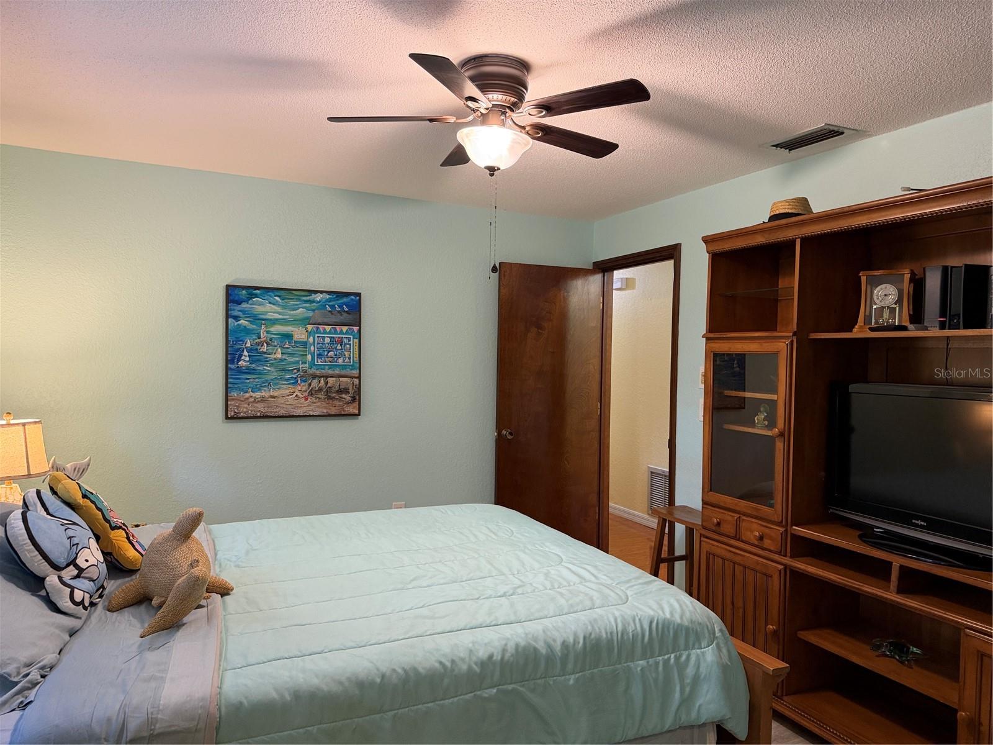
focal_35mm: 24
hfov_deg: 71.6
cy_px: 372
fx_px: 688
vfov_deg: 56.8
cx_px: 496
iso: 250
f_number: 1.78
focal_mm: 6.76
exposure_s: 1/60
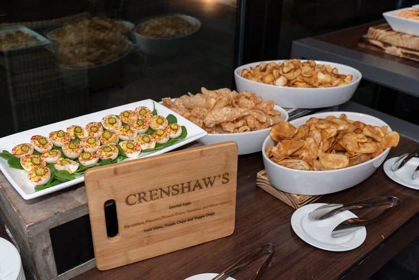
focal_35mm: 37
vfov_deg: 35.9
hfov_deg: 51.9
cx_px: 210
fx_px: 431
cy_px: 140
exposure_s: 1/200
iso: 1000
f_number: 5.6
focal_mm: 37
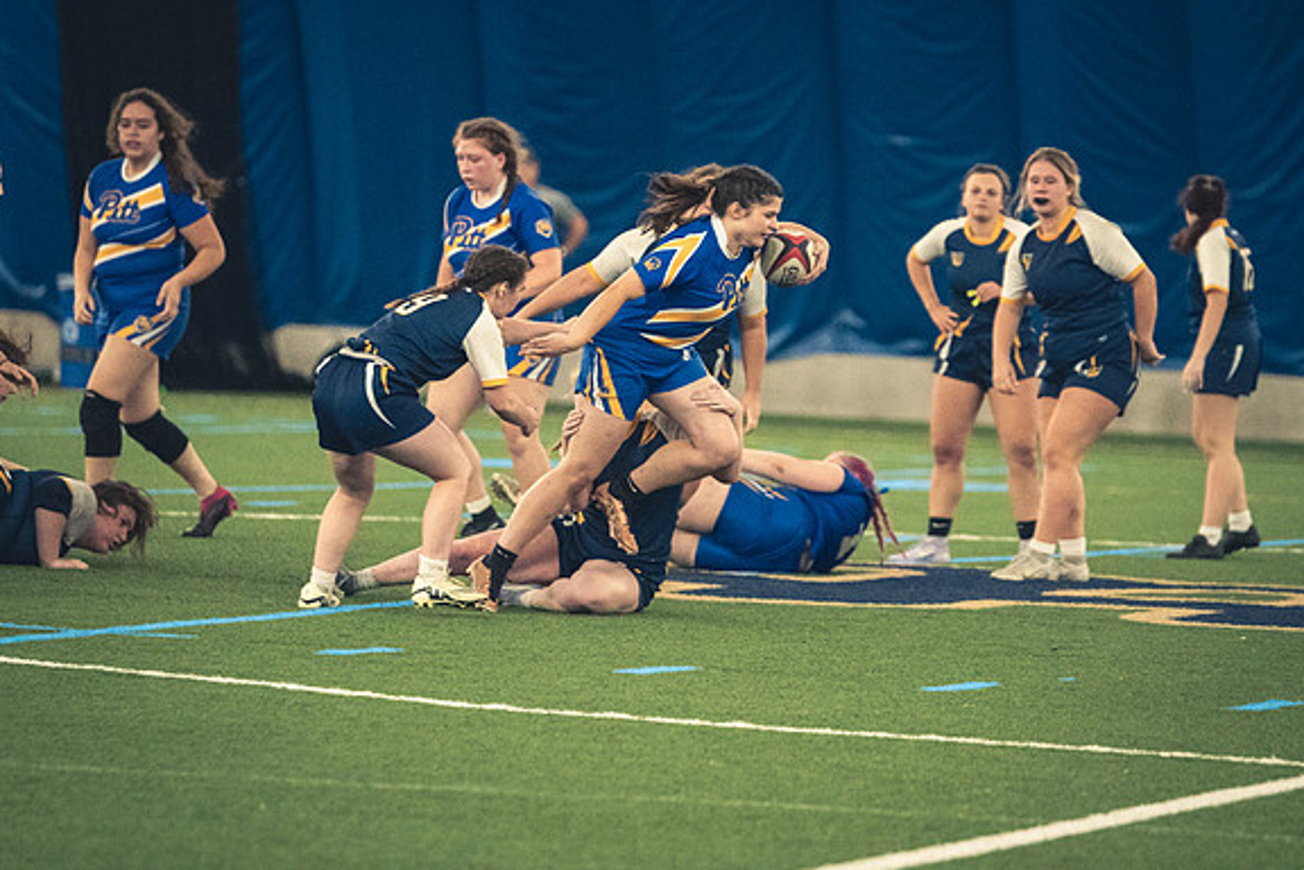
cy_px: 435
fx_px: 10395
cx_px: 654
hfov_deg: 7.2
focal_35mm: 287
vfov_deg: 4.8
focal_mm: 190
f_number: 2.8
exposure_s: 1/500
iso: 12800
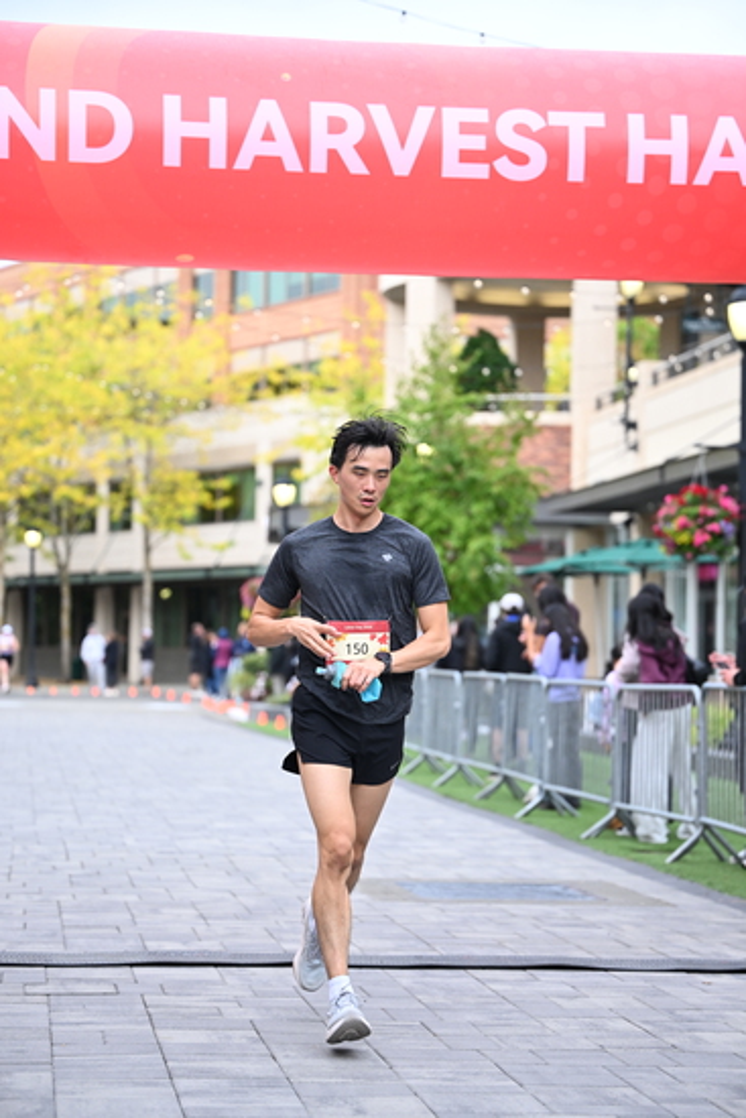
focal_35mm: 85
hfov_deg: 16.1
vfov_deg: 23.9
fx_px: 2640
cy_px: 559
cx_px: 373
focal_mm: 85
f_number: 2.8
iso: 1000
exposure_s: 1/1600
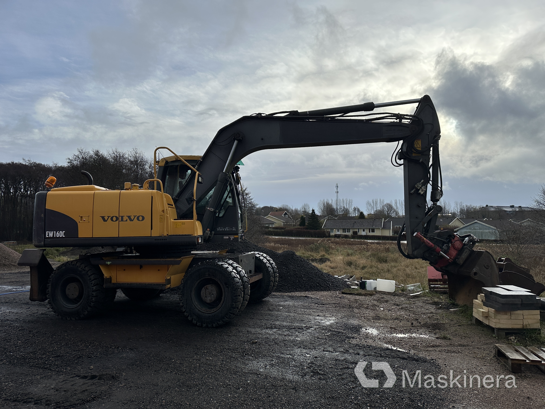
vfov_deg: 56.8
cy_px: 204
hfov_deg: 71.6
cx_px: 272
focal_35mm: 24
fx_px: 378
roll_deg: +0.7
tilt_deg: +2.2
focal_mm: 6.86
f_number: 1.78
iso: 80
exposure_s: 1/3597
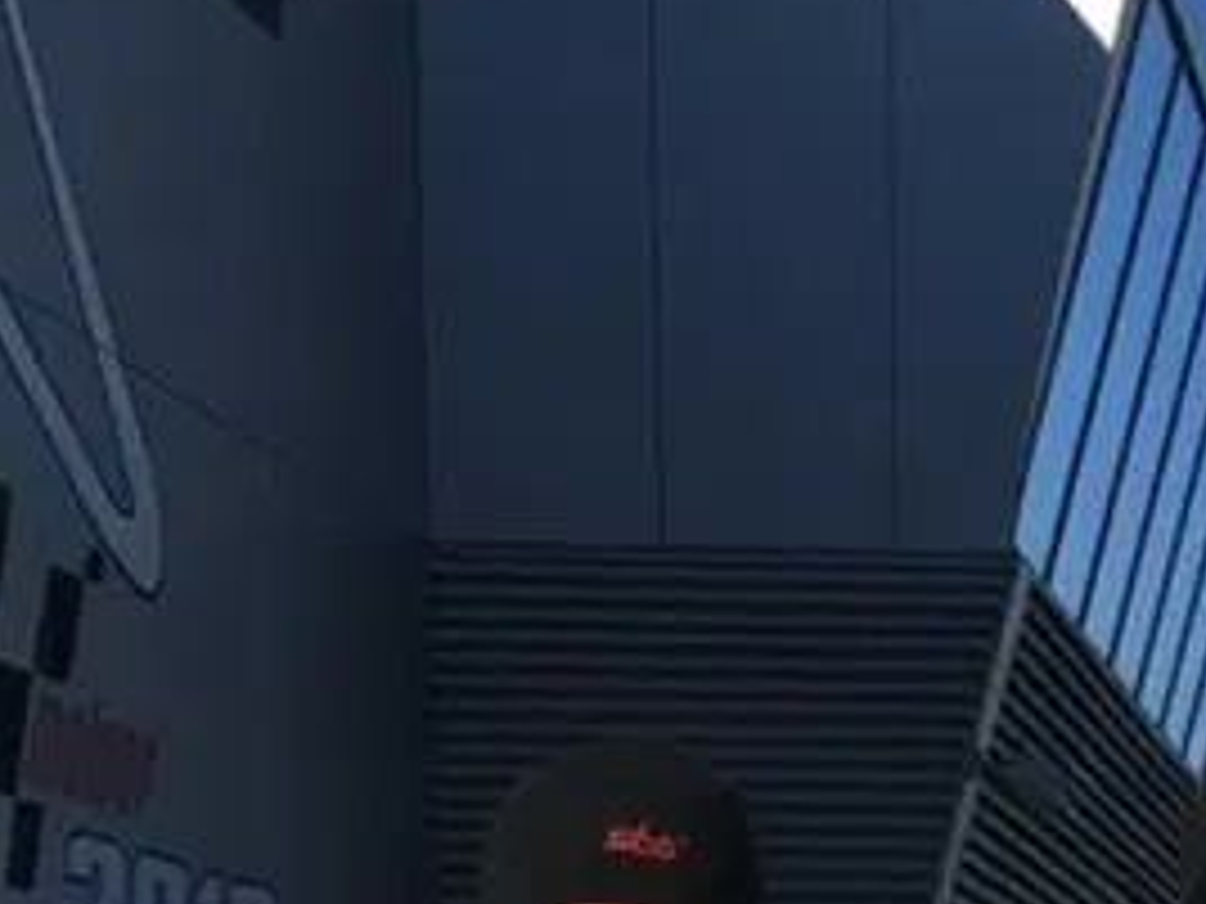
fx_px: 4529
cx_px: 1539
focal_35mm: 130
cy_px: 1992
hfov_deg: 14.6
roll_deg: -0.8
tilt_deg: -8.6
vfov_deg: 10.2
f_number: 2.2
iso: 25
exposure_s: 1/2404
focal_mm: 4.15
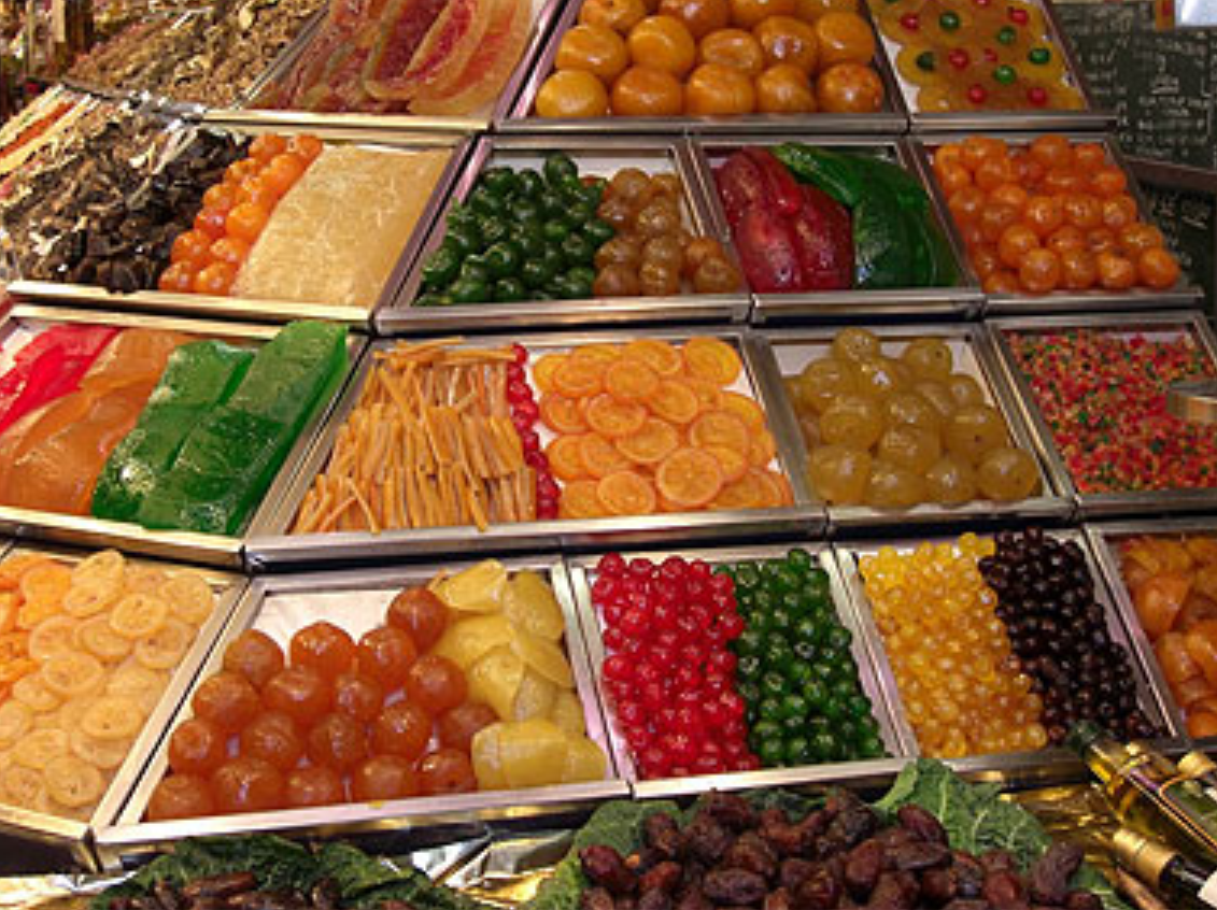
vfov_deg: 21.6
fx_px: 2388
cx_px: 565
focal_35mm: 68
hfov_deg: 28.6
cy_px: 371
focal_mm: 11.8
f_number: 3.6
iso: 100
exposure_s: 1/60
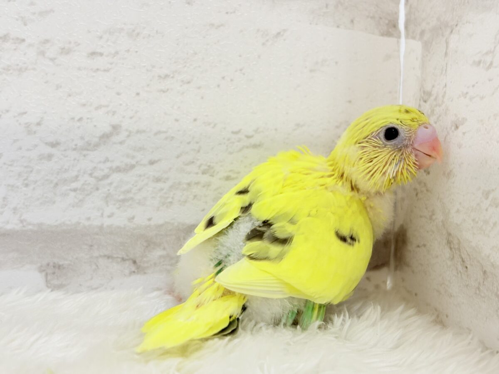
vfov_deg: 28.0
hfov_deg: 36.8
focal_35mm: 52
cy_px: 187
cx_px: 250
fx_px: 750
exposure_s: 1/100
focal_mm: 5.96
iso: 80
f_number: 1.6
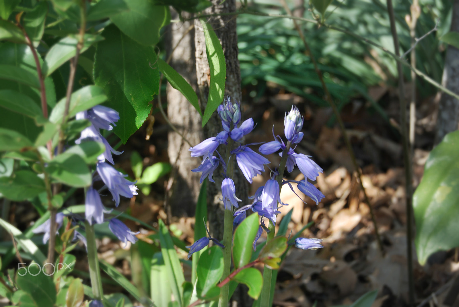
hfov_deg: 24.6
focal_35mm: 82
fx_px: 1053
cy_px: 154
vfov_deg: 16.6
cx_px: 230
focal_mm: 55
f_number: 8
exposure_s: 1/60
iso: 110
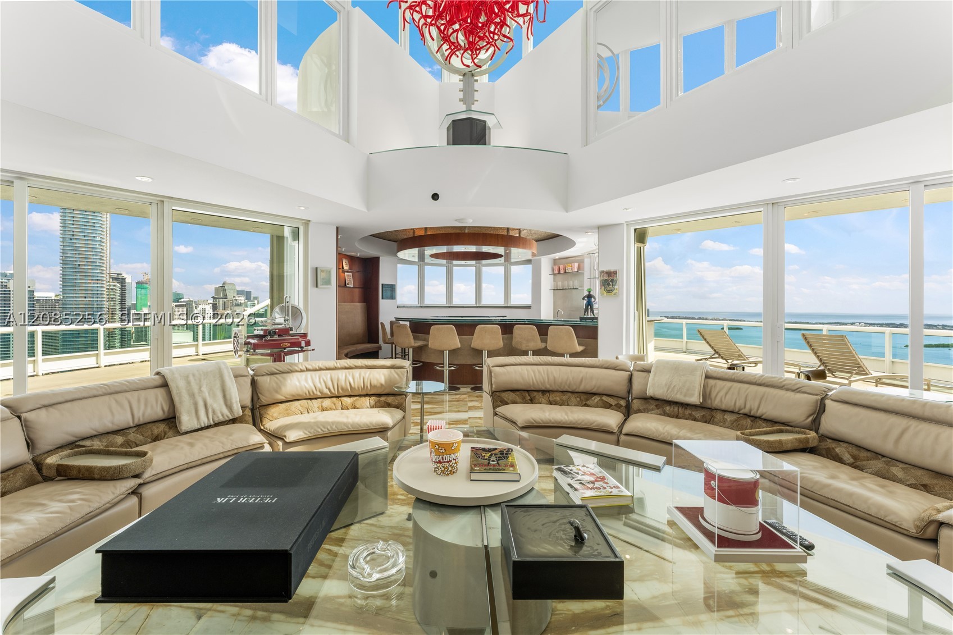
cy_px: 318
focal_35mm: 14
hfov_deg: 104.3
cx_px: 476
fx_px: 371
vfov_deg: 81.2
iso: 320
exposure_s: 1/50
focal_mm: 14
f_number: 11
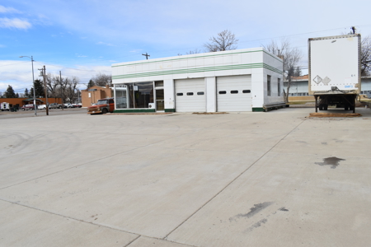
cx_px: 186
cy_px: 124
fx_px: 278
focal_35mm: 27
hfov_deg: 67.4
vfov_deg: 47.9
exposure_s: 1/400
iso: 200
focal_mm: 18
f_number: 10
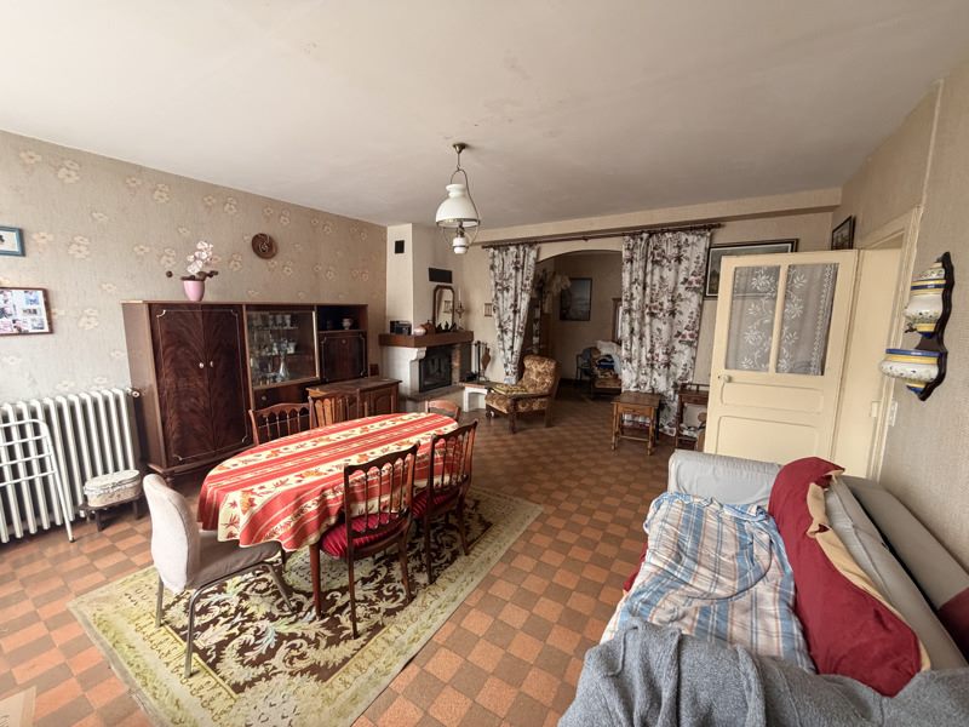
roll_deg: +0.1
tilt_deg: -8.7
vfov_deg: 85.7
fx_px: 392
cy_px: 364
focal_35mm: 14
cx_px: 484
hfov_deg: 102.1
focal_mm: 2.22
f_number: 2.2
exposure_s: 1/66
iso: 320
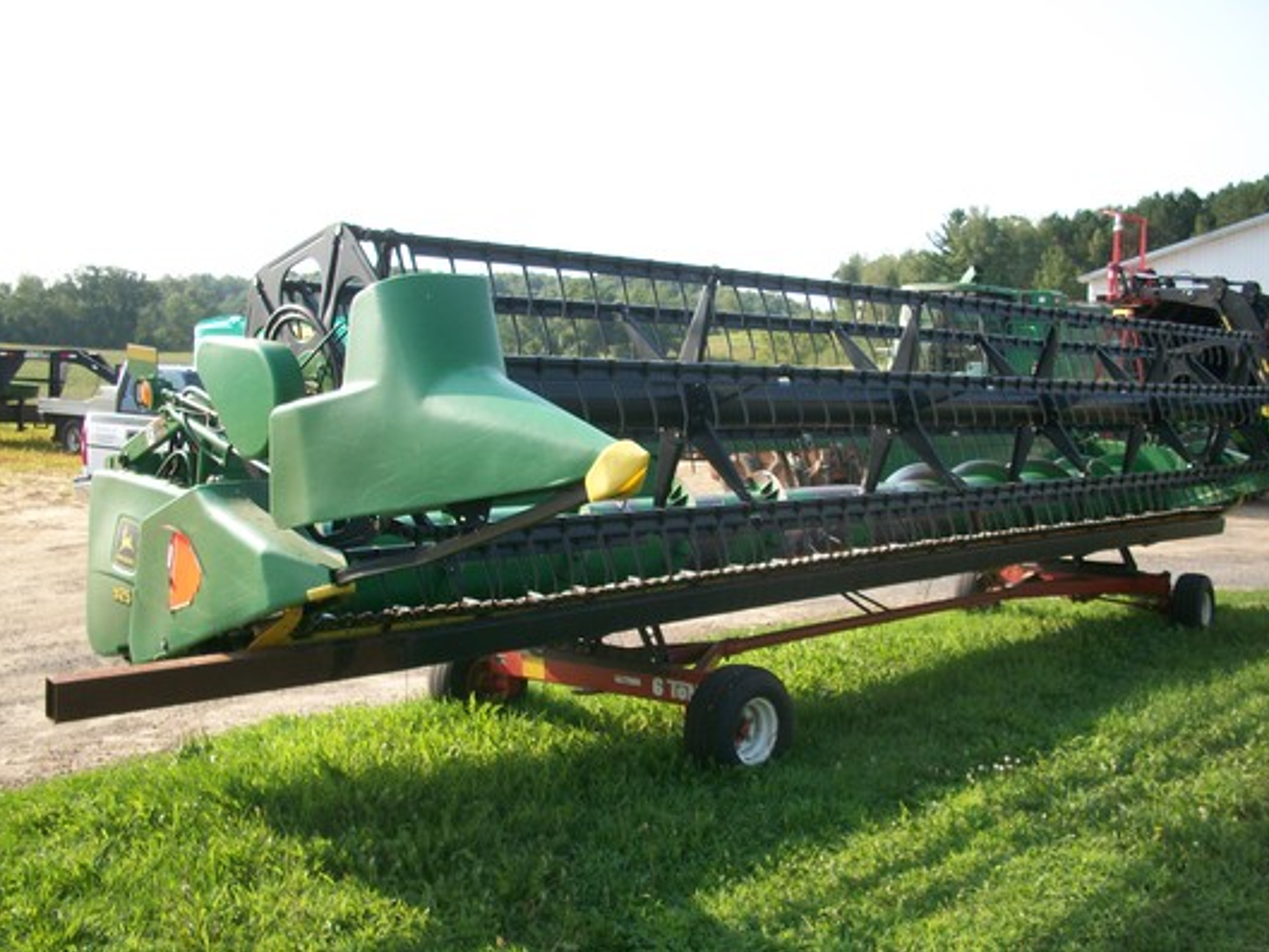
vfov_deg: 39.7
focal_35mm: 36
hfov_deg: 51.3
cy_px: 468
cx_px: 650
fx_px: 1320
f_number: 3.1
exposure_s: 1/400
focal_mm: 6.3
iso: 80
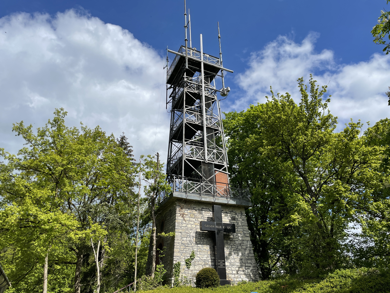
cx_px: 195
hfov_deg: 67.3
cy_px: 146
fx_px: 293
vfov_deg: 53.1
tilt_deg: +28.8
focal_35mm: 26
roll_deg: +1.2
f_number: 1.6
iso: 32
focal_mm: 4.2
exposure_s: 1/5051
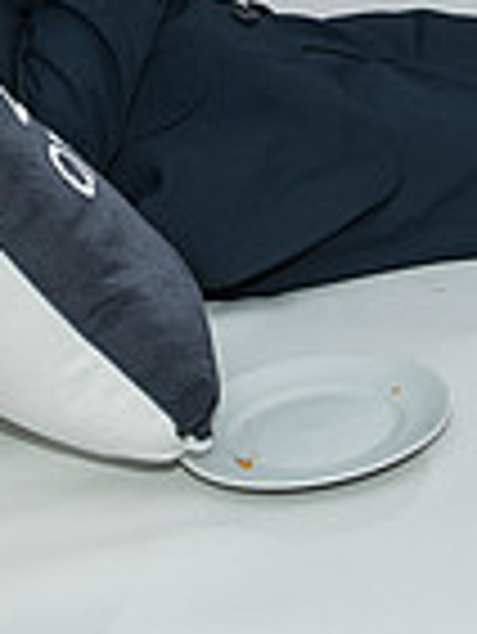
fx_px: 2752
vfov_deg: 12.9
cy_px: -79
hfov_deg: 9.8
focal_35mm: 150
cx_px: 22
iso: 800
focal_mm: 38
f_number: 4
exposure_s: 1/100
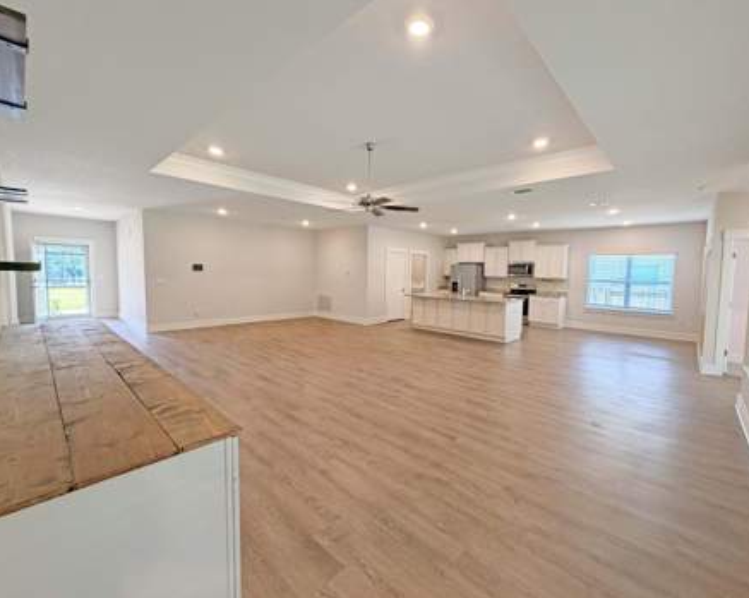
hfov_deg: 96.6
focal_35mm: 15
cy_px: 294
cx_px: 404
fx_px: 332
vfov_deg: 84.0
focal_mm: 2.22
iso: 200
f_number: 2.2
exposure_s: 1/60
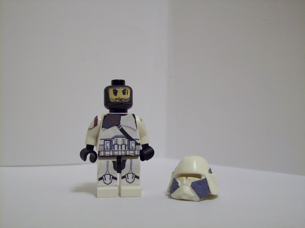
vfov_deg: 32.2
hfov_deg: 42.1
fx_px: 396
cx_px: 152
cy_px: 114
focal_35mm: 45
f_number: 3
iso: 163
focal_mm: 7.6
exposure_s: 1/8
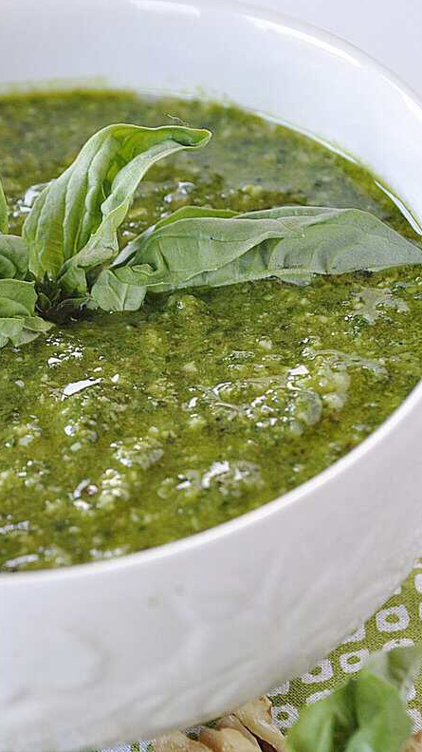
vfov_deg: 16.4
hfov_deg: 9.2
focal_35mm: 131
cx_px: 95
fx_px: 2604
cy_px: 375
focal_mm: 55
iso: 800
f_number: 6.3
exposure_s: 1/50
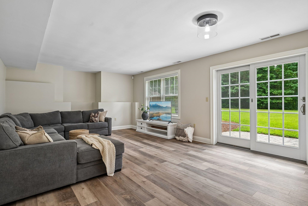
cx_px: 154
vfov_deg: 67.4
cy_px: 103
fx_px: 154
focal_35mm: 18
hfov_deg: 90.0
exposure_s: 1/25
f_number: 8
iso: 400
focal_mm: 18
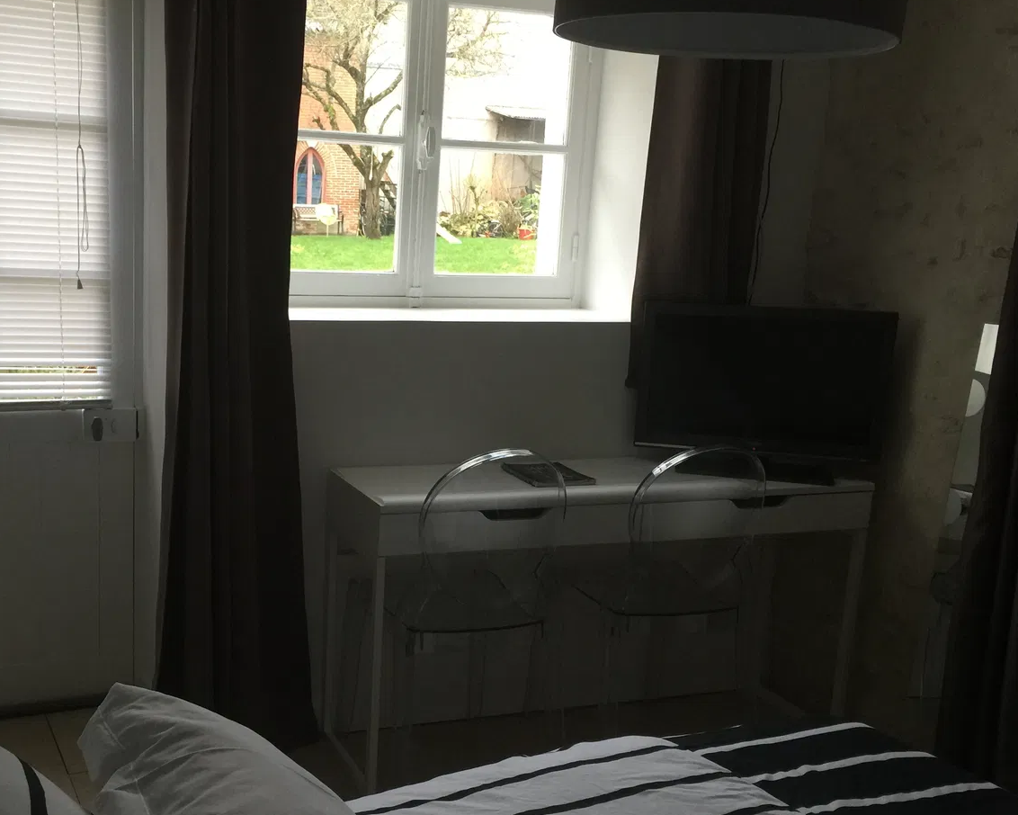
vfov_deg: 37.3
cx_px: 377
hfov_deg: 45.4
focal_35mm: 40
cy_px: 469
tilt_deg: -13.2
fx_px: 1205
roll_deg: -2.7
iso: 50
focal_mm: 4.15
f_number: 2.2
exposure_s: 1/17
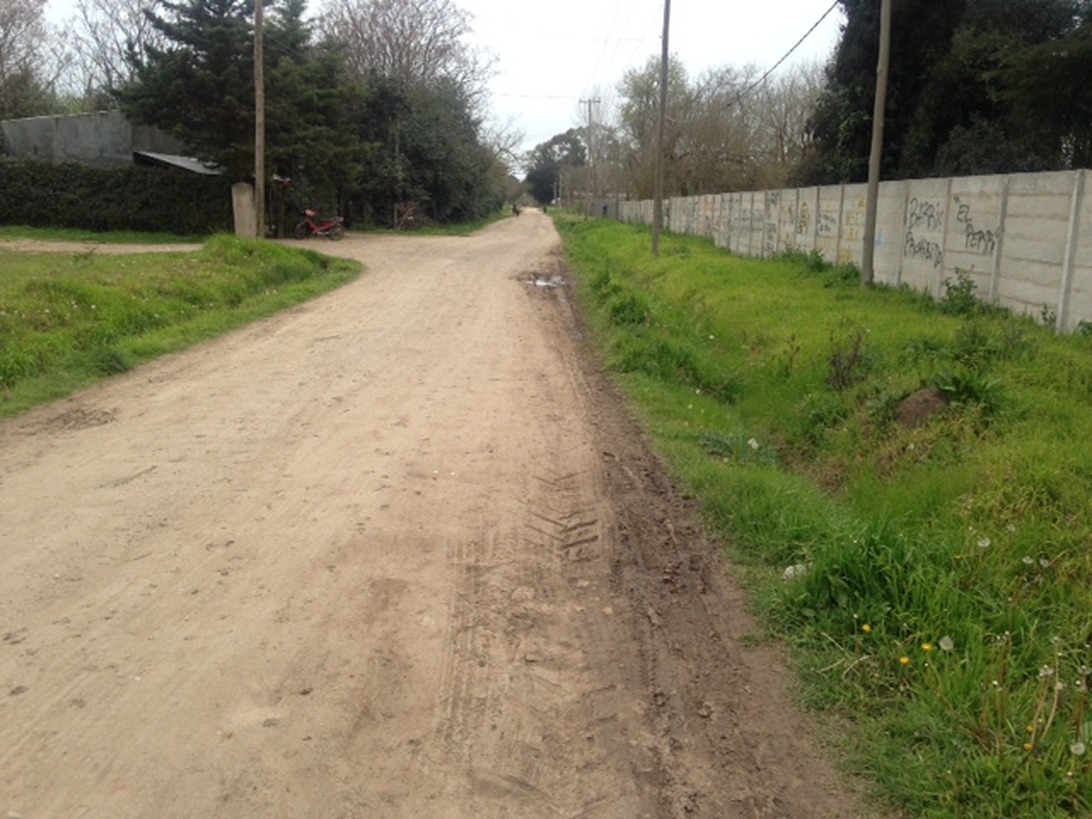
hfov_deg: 55.4
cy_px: 410
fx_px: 1041
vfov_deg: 42.9
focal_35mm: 33
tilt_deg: -10.2
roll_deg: -1.3
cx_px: 546
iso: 50
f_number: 2.4
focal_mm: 4.12
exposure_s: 1/463
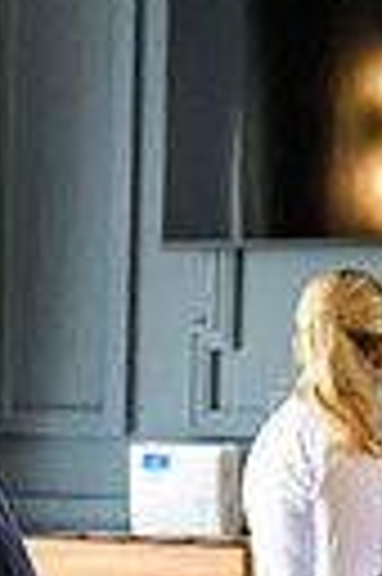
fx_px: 3272
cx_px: -497
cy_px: 757
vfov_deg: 9.8
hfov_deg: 6.4
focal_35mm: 205
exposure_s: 1/400
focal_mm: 36
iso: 5000
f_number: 4.5
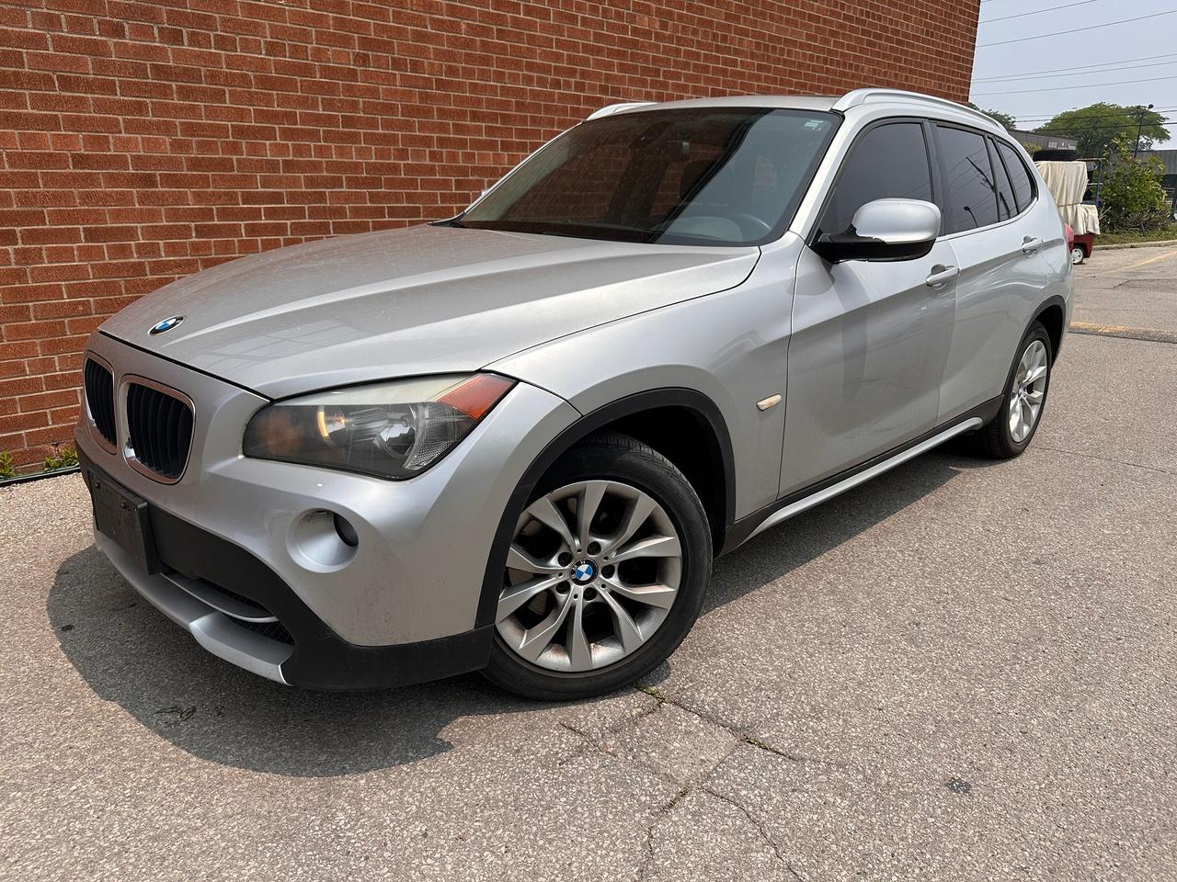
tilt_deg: -16.8
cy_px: 441
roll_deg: +0.9
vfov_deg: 56.8
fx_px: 816
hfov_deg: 71.6
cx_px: 588
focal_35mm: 24
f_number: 1.78
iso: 80
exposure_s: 1/6211
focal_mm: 6.86
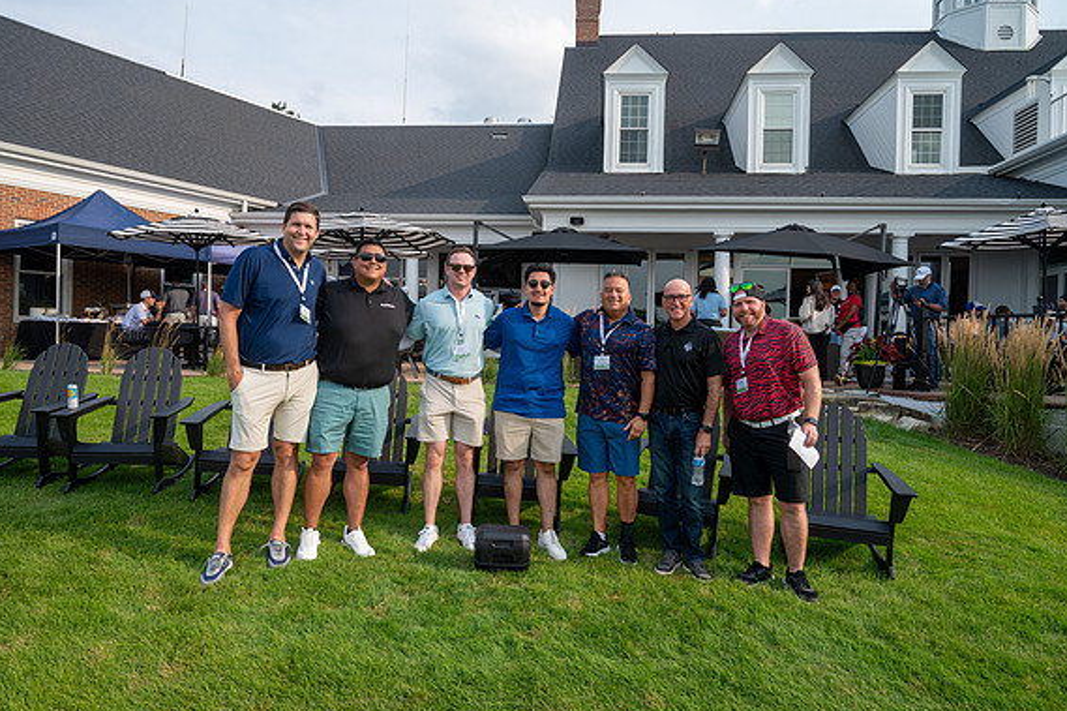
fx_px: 770
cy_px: 356
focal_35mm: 26
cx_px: 531
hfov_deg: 69.4
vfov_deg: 49.5
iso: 250
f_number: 6.3
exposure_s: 1/400
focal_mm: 25.5
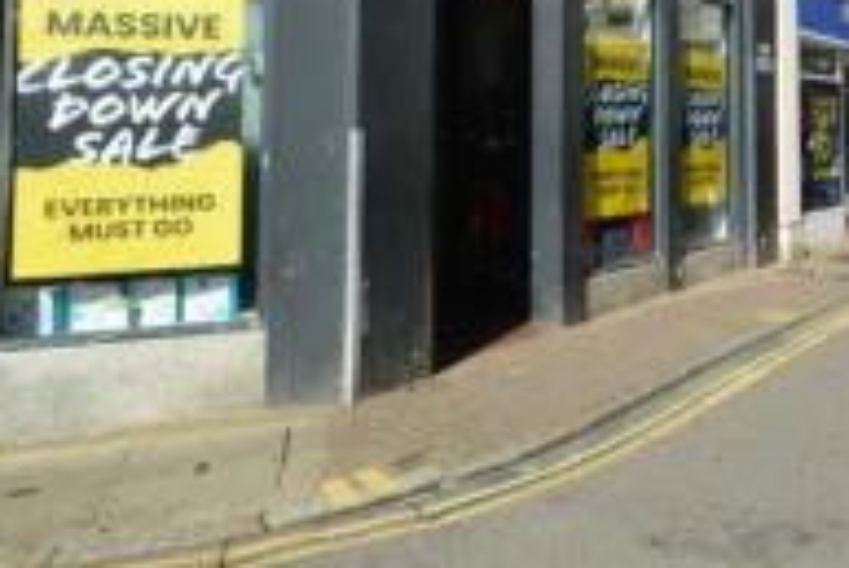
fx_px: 873
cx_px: 713
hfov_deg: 48.1
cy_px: 33
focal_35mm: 37
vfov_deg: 33.6
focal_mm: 10
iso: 400
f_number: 11
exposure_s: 1/400
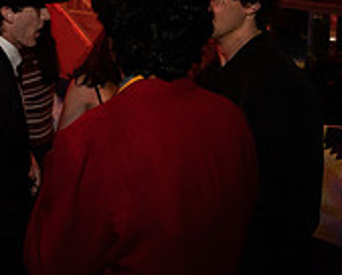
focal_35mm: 45
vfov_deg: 30.2
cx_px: -51
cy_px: -25
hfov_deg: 34.4
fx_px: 457
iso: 2000
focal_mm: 14
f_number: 3.5
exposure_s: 1/60
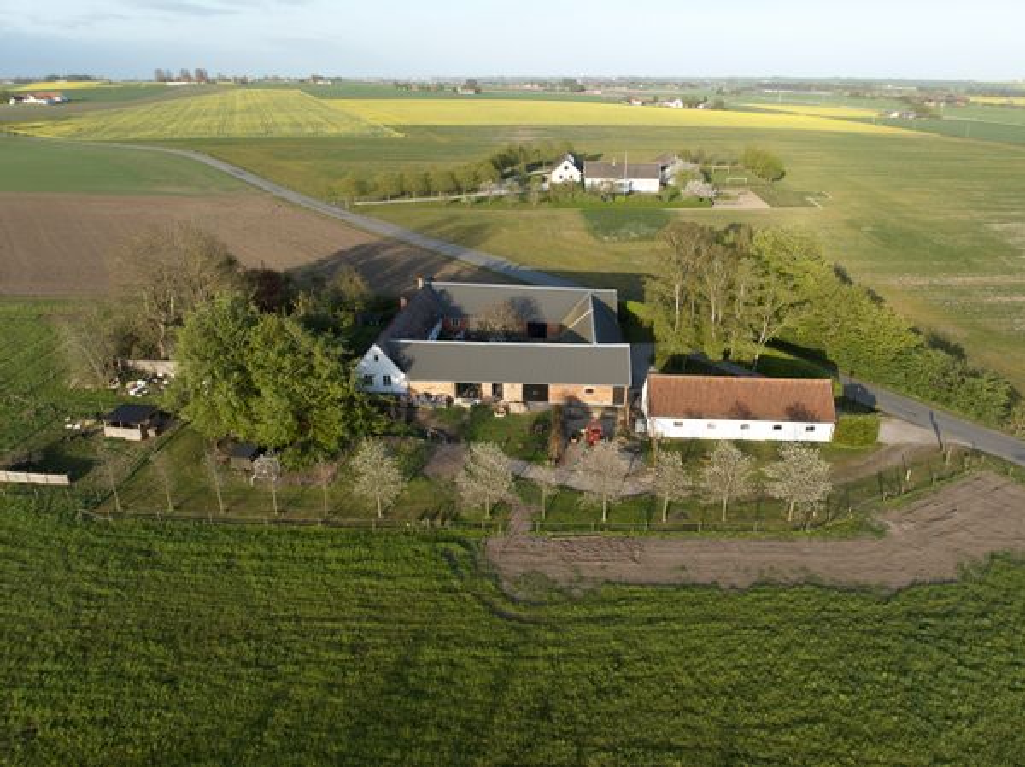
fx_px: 710
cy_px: 384
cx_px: 512
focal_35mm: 24
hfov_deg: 71.6
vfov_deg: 56.7
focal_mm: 12.29
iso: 140
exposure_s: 1/800
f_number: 2.8
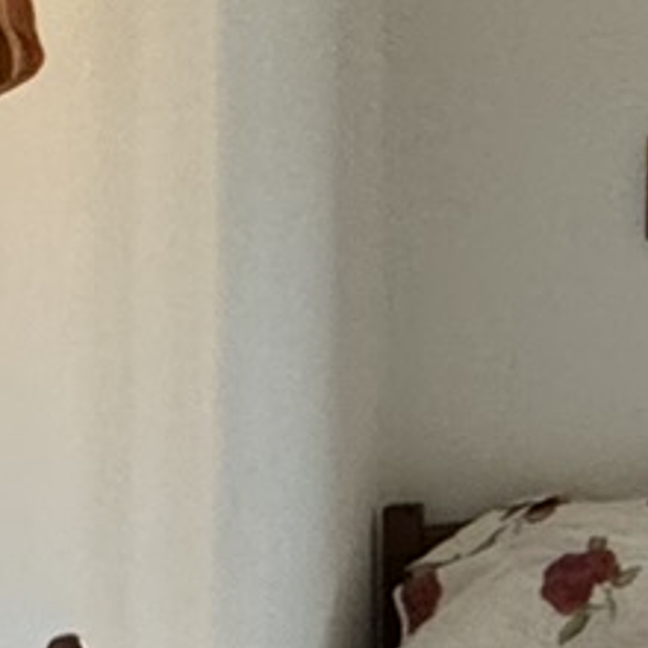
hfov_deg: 12.0
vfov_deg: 15.0
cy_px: 35
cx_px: 1579
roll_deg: -0.5
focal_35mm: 115
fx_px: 2436
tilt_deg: -0.6
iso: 320
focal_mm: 2.22
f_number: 2.2
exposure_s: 1/50
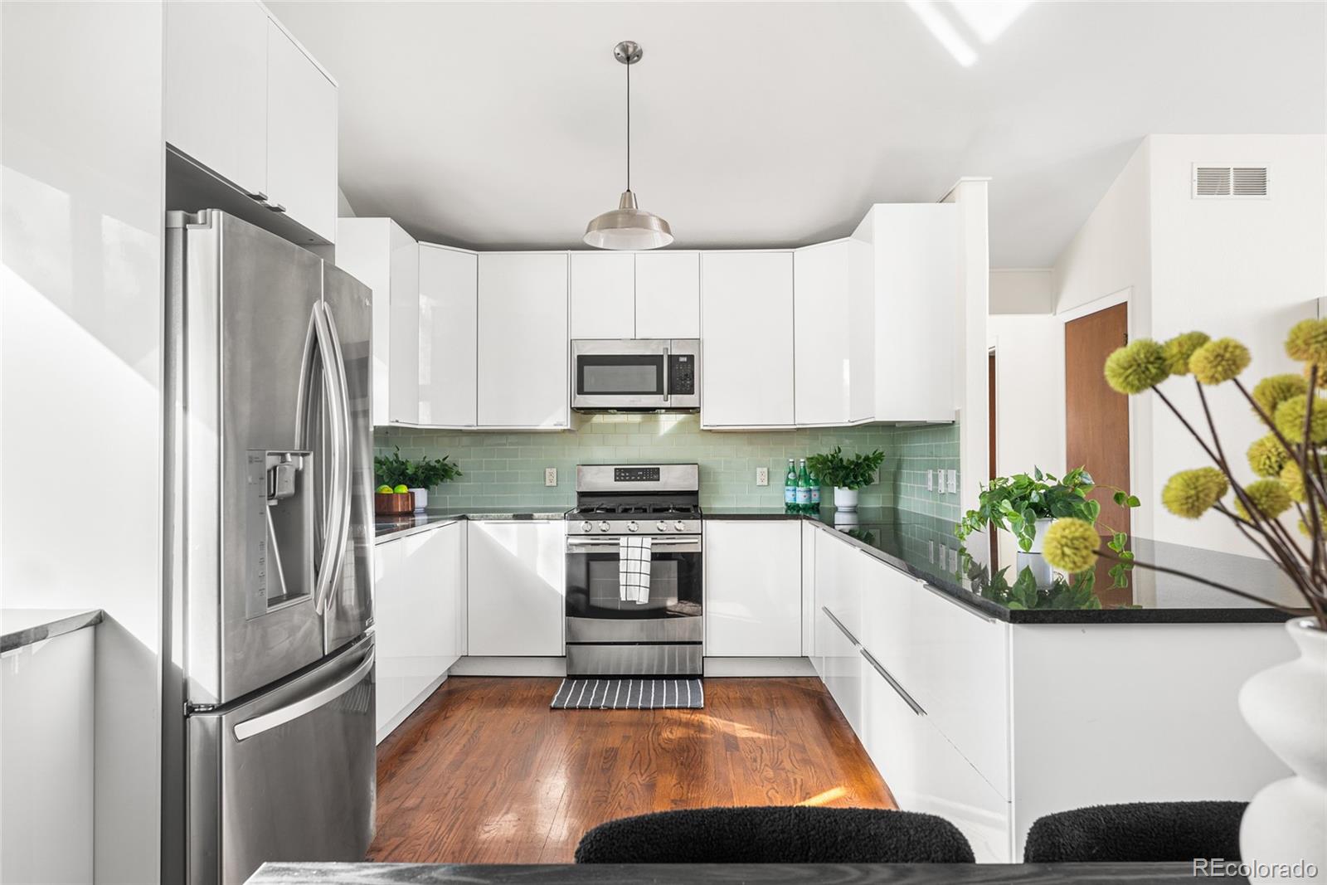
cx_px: 664
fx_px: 866
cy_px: 442
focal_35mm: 24
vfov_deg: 54.1
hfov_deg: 74.9
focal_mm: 23.5
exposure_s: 1/3
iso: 200
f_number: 8
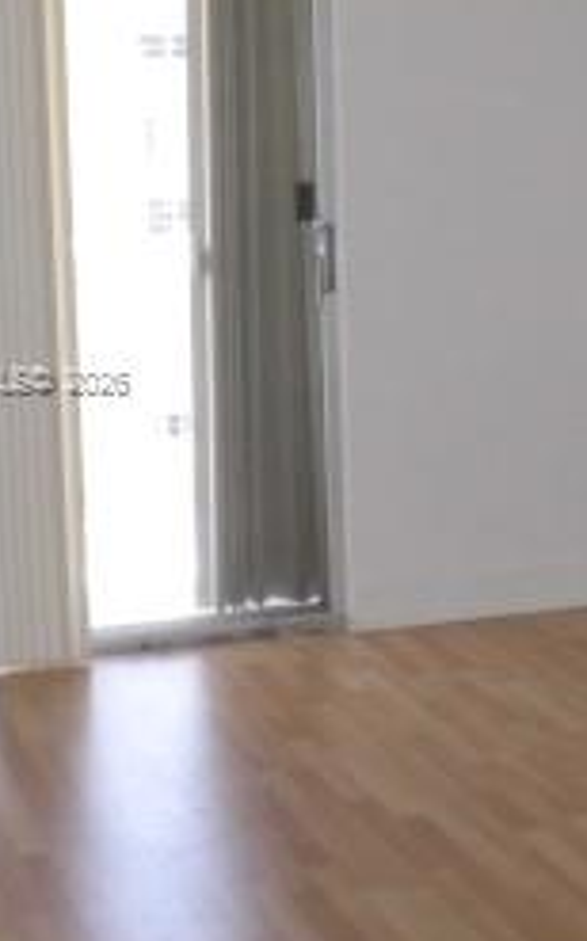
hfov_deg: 17.8
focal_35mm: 73
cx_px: 385
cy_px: 381
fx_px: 1872
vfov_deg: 28.2
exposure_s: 1/125
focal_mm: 6.3
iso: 200
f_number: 3.1
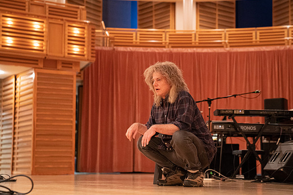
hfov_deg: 27.3
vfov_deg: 18.4
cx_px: 146
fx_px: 602
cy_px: 97
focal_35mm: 74
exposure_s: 1/80
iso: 12800
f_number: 2.8
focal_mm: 70
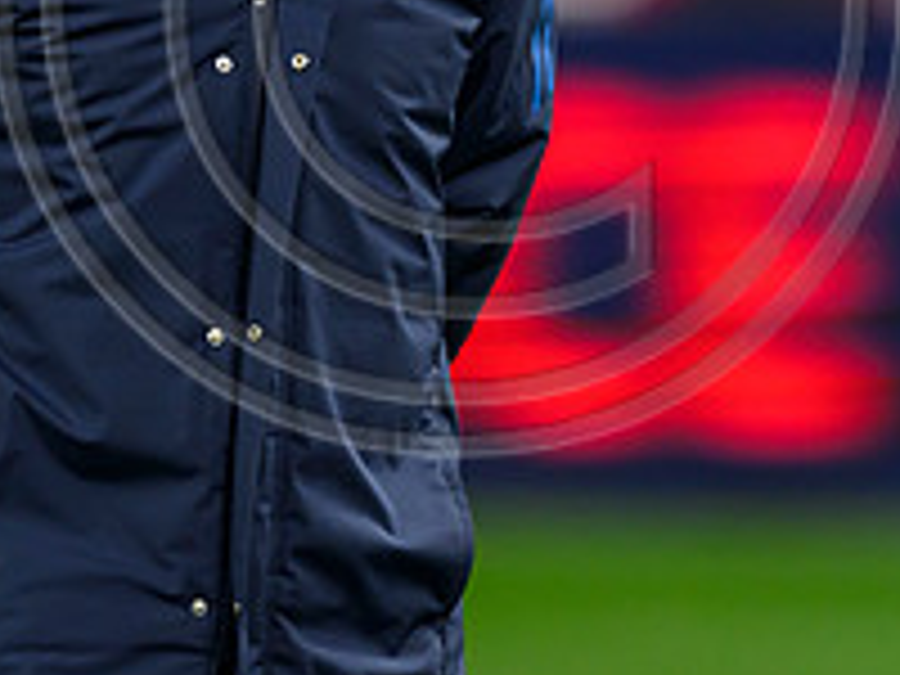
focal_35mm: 1833
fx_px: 47657
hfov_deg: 1.1
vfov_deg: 0.8
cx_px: 627
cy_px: -50
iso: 2000
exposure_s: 1/1000
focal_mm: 560
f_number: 4
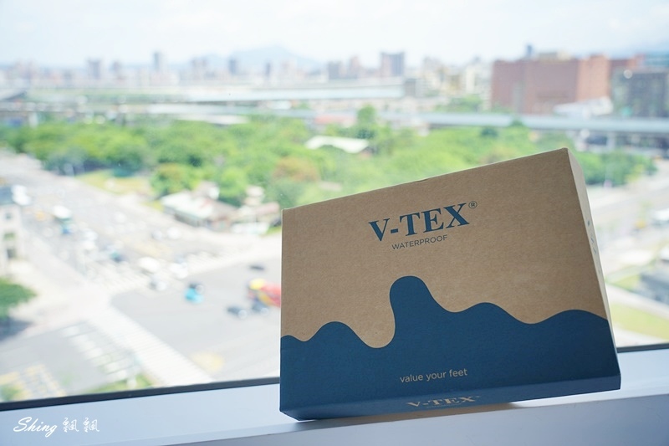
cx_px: 334
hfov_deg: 57.2
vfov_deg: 40.0
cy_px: 223
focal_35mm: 33
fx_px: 613
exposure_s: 1/125
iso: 100
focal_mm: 33
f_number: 4
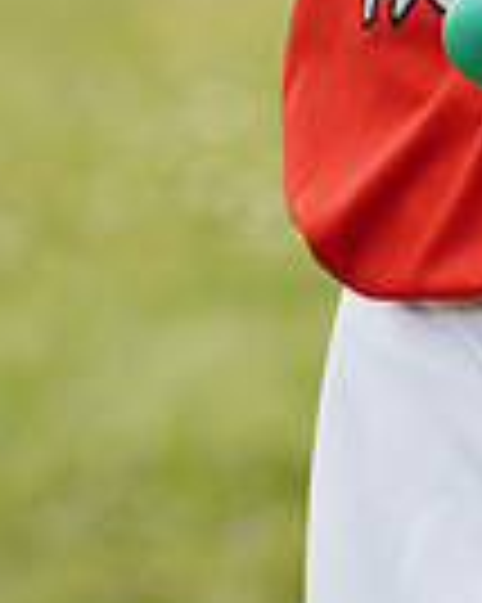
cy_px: -621
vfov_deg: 2.4
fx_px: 14549
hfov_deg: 1.9
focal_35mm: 815
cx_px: 723
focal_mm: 200
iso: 100
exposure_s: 1/250
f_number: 5.6
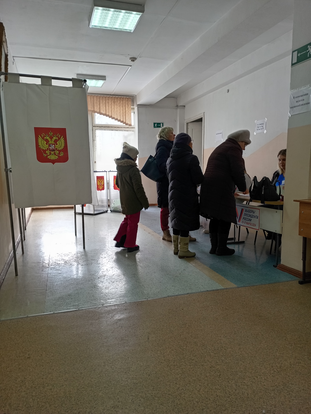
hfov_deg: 53.1
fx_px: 311
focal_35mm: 26
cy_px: 207
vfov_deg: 67.3
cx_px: 156
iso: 142
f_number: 1.8
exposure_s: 1/33.3
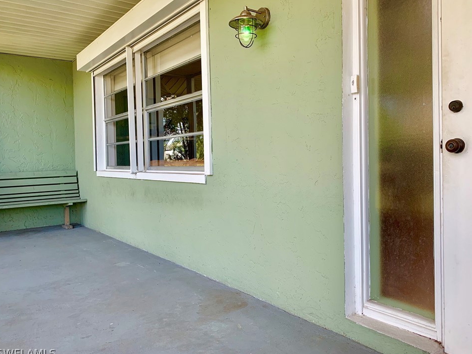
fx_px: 382
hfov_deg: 63.4
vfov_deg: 49.7
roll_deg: +1.2
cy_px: 171
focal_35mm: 28
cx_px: 248
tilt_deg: -2.3
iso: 32
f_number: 1.8
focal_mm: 4.25
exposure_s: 1/122
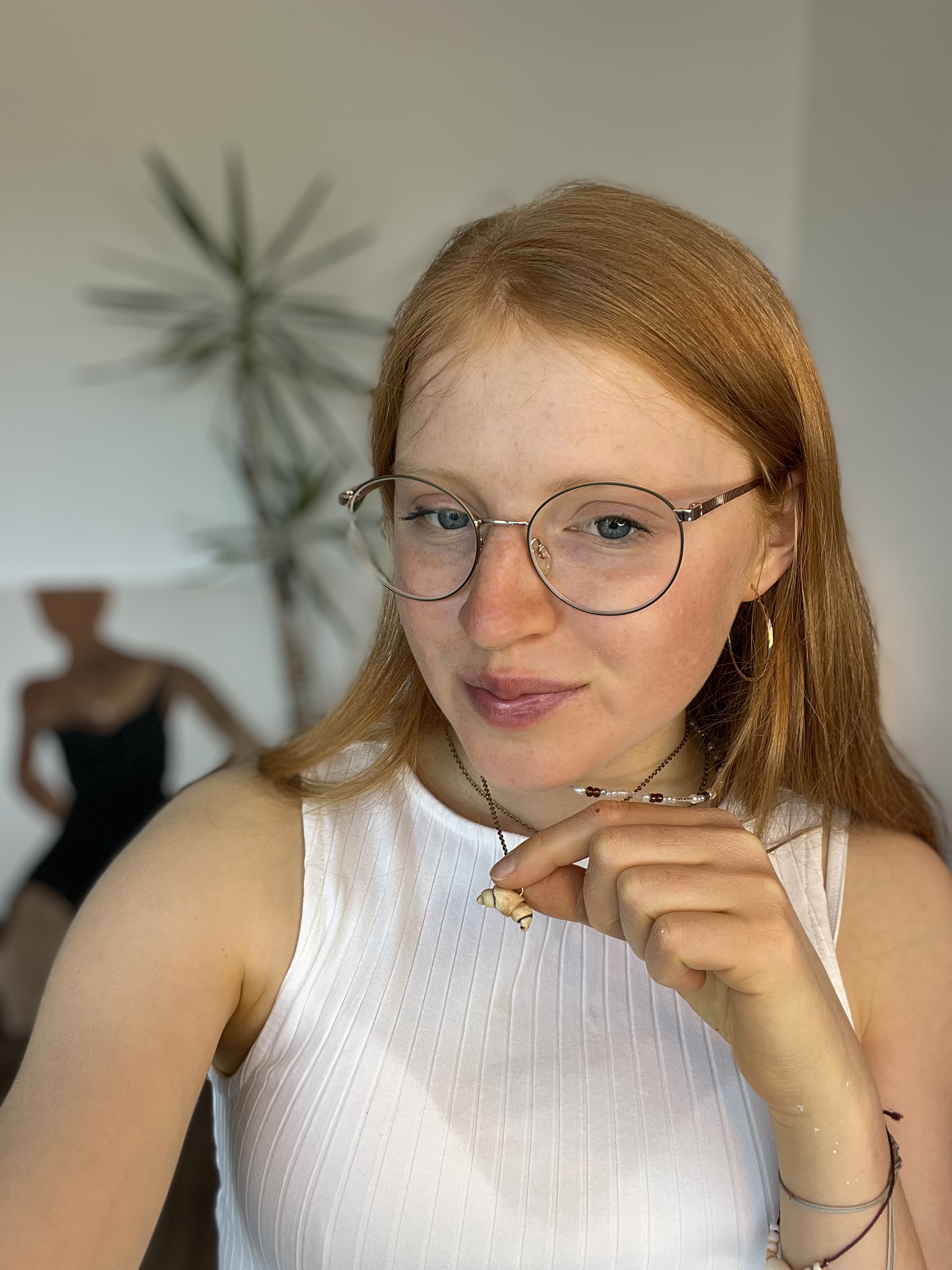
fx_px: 1100
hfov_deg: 46.8
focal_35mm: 30
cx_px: 476
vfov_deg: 60.0
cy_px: 635
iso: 40
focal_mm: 2.71
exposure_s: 1/121
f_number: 2.2
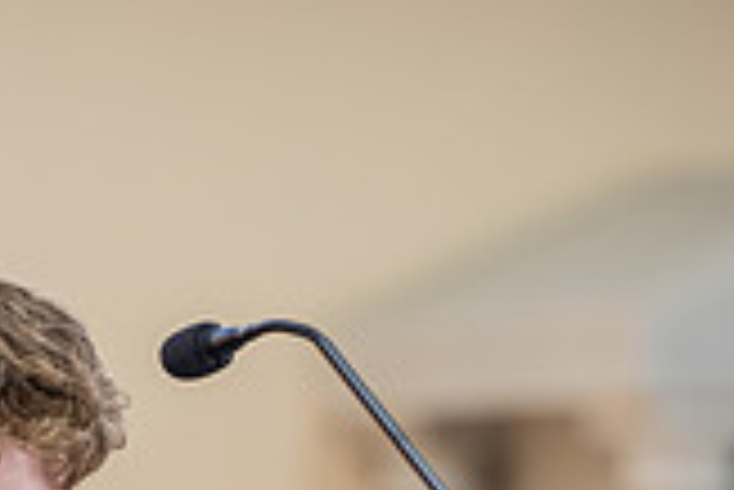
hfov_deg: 3.0
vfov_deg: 2.0
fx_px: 14142
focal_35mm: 693
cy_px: 726
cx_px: 90
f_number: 2.8
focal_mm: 195
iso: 1000
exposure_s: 1/100
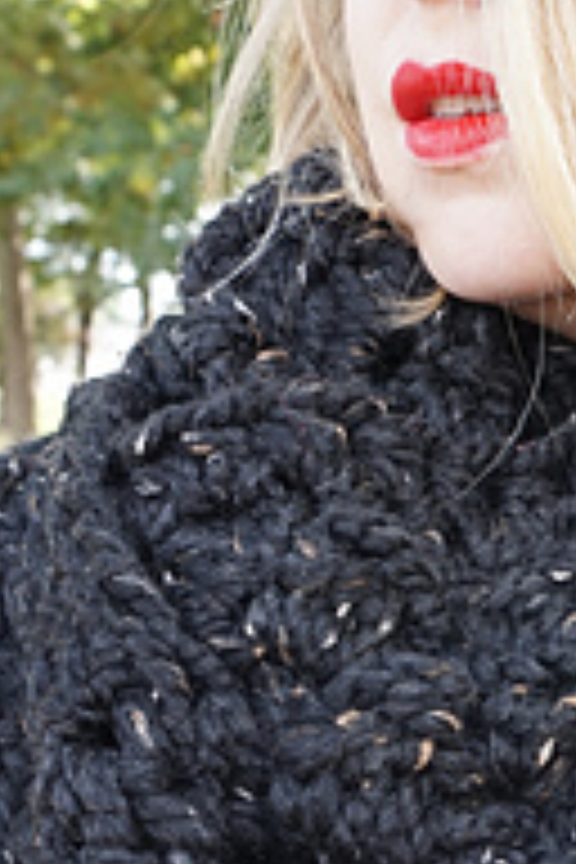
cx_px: 760
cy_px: 459
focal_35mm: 80
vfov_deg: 25.4
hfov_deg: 16.1
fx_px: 1920
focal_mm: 16
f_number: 5
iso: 160
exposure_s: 1/60
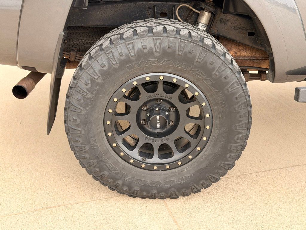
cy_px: 115
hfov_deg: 39.7
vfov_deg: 30.3
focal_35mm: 48
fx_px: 424
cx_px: 153
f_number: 1.78
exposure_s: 1/240
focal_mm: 6.76
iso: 80
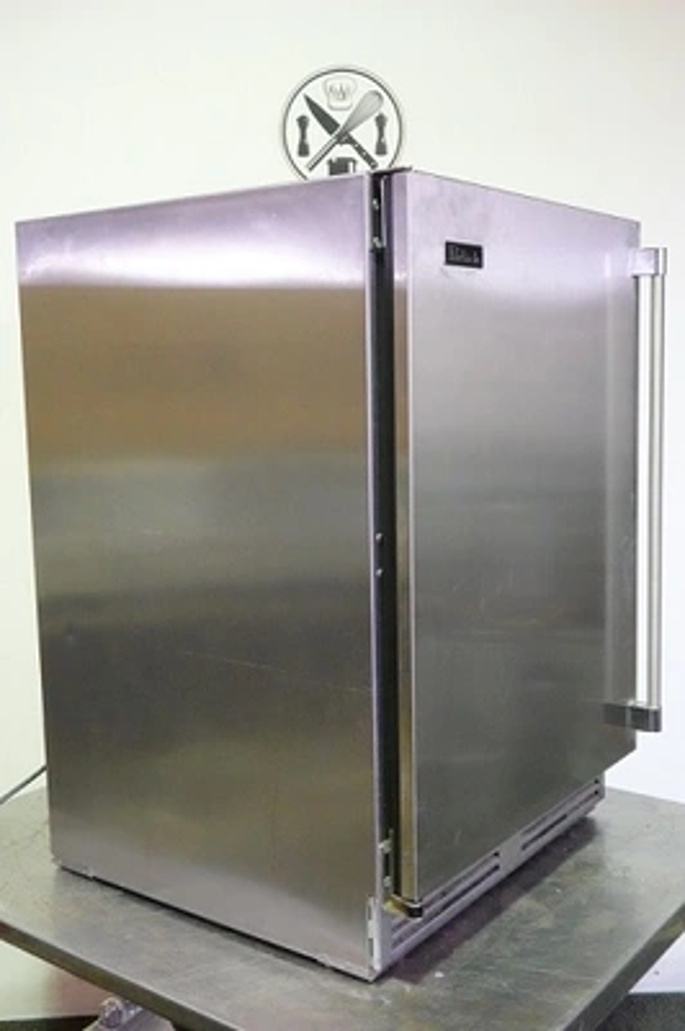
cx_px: 342
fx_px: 1144
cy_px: 516
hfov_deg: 33.3
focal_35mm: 40
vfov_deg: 48.5
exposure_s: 1/15
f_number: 11
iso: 3200
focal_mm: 14.99
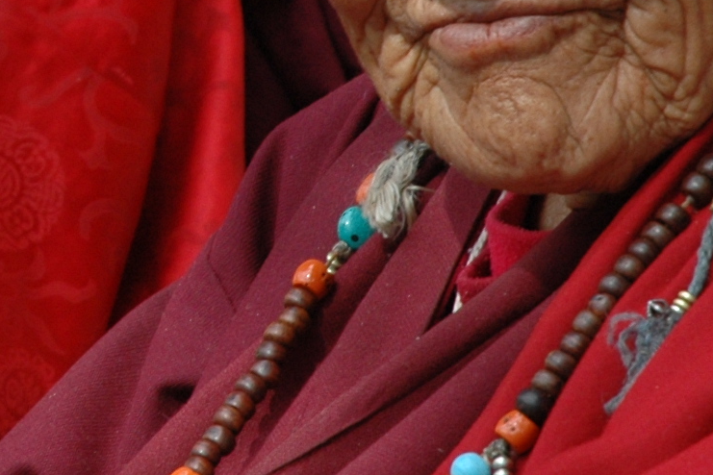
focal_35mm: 426
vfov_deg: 3.2
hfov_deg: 4.8
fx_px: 8437
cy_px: -107
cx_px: -19
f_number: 8
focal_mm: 70
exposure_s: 1/180
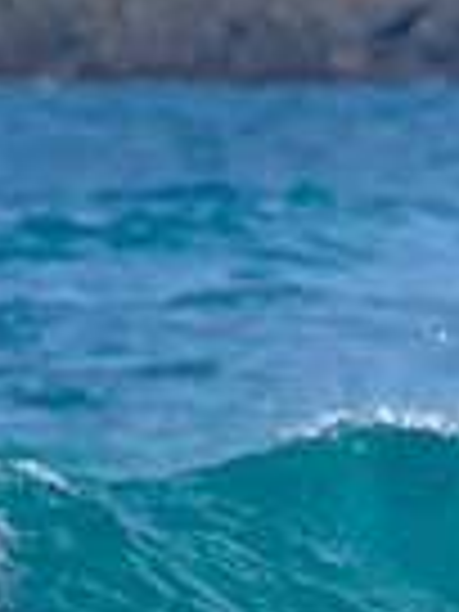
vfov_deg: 0.6
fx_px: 59563
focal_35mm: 3369
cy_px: 718
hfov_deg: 0.4
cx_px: 994
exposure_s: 1/2000
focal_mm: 800
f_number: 11
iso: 1250
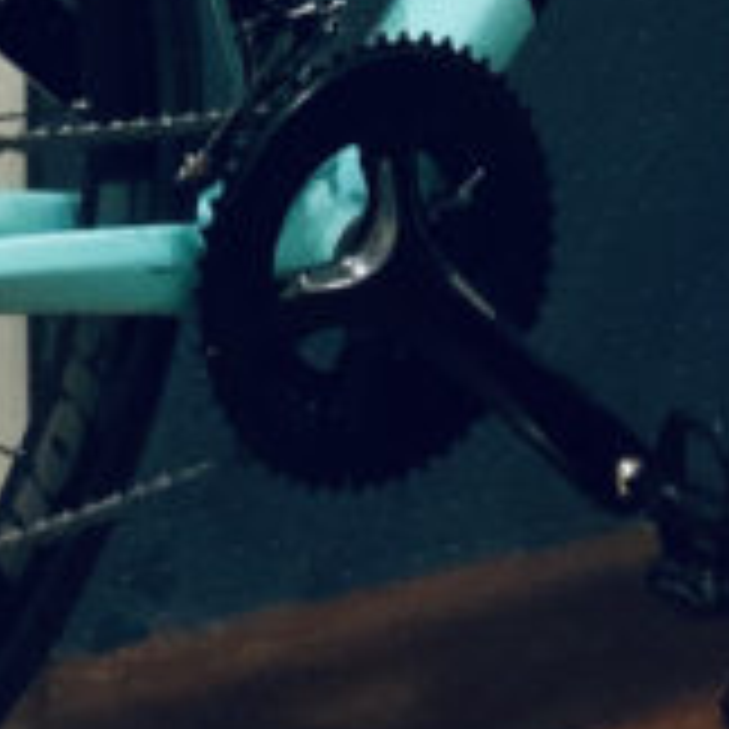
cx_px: 207
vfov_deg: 10.4
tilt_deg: -2.7
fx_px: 3860
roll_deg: +0.8
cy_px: -396
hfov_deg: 10.8
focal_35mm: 162
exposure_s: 1/34
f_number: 1.8
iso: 320
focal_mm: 3
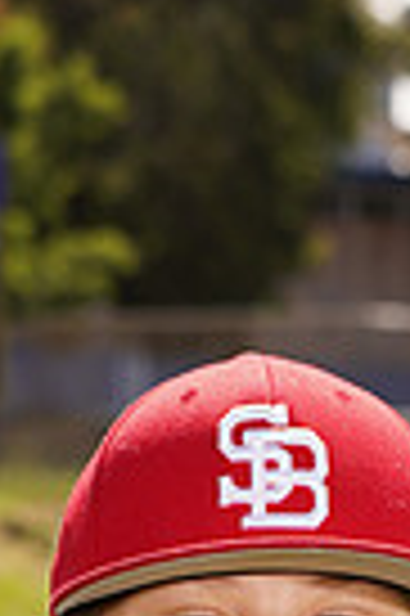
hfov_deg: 3.2
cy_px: 1281
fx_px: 7244
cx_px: 110
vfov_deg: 4.8
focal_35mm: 423
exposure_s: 1/160
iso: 100
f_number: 9
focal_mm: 100
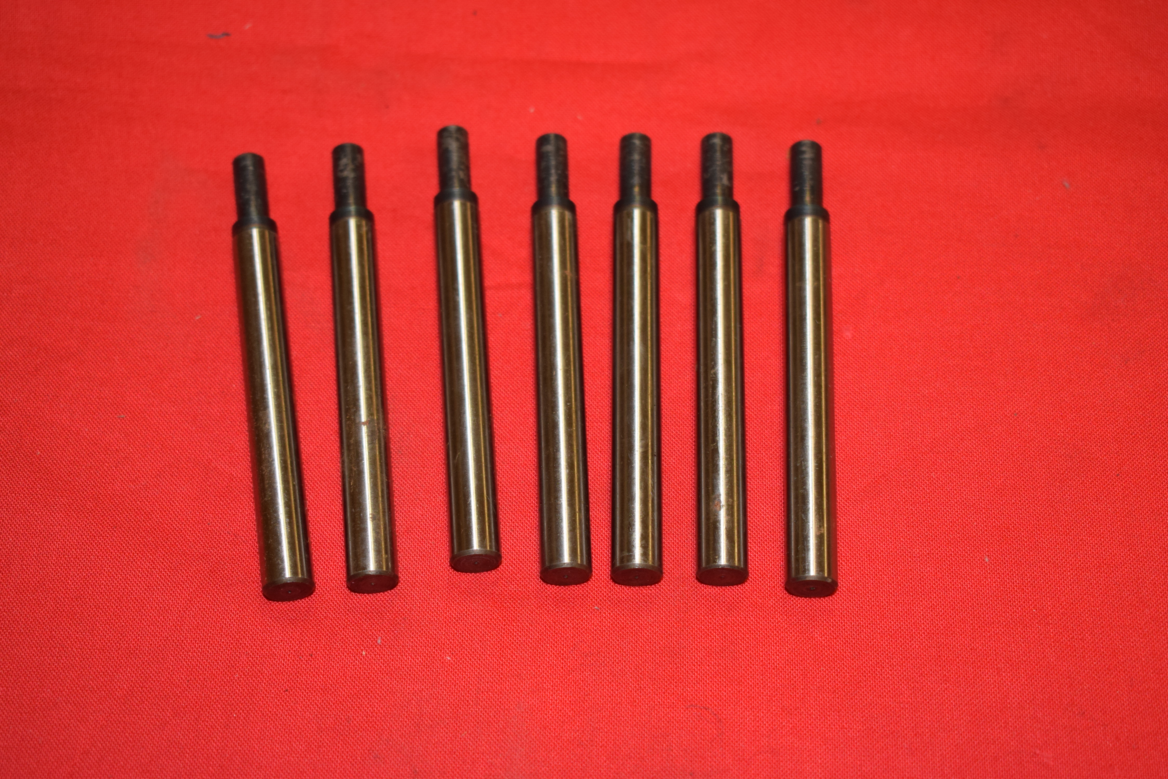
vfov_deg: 23.8
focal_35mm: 57
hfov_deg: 35.0
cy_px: 390
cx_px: 584
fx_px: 1850
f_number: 5
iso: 800
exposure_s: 1/125
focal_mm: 38
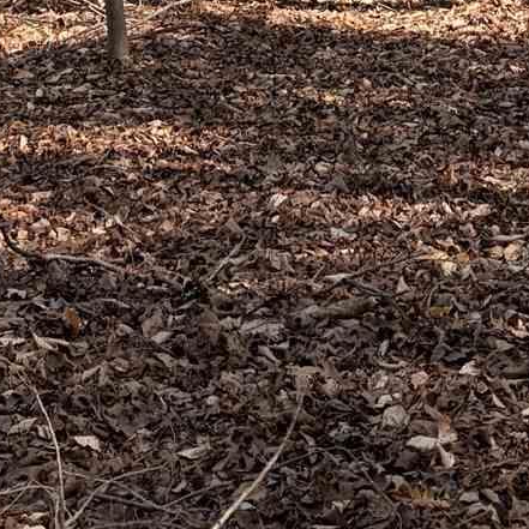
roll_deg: +0.8
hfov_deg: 14.5
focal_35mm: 120
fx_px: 2075
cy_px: -373
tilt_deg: -8.7
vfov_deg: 13.3
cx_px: 181
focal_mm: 5.96
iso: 50
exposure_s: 1/1001
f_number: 1.6
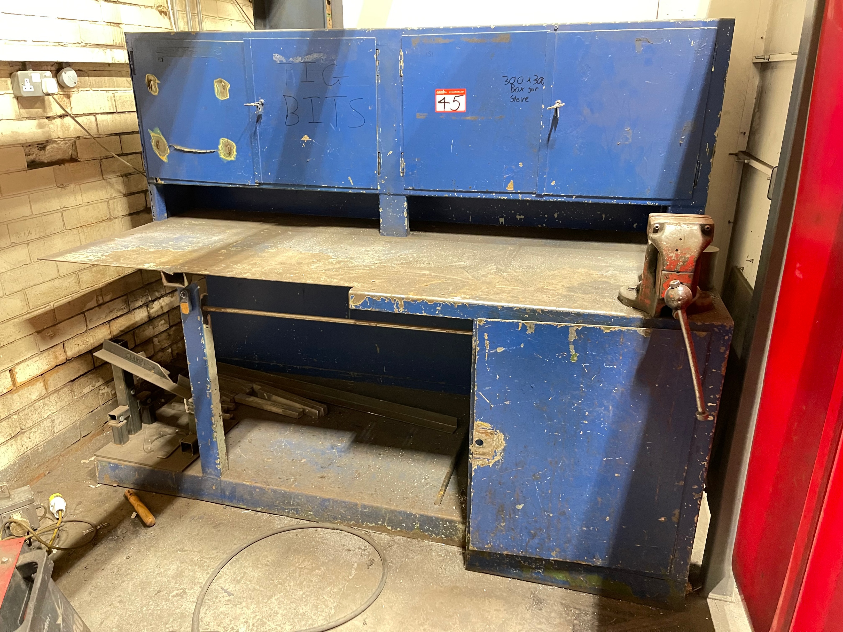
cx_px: 422
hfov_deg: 67.3
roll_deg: +0.2
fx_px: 633
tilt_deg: -20.8
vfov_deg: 53.1
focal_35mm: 26
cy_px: 316
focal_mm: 5.1
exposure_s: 1/26
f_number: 1.6
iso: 1000
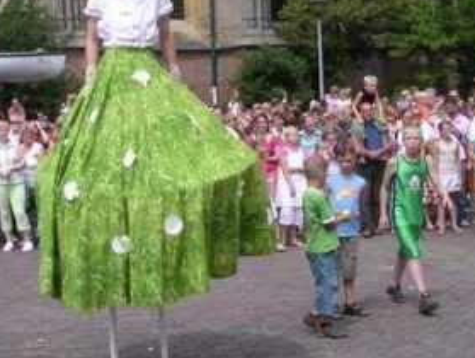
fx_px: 934
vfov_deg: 21.5
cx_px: 163
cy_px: 108
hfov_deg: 28.4
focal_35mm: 68
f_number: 5.6
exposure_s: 1/238
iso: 100
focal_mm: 5.8
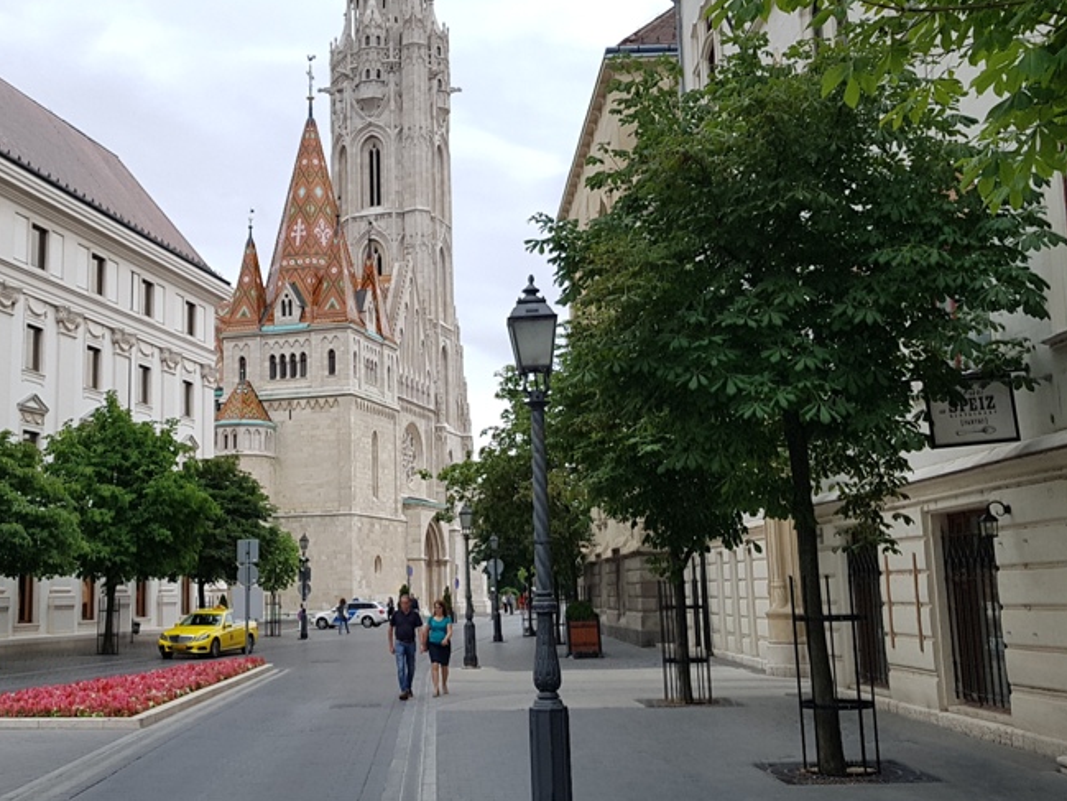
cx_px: 406
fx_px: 1264
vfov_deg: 35.1
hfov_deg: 45.4
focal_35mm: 41
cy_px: 372
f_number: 1.7
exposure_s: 1/688
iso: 50
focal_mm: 4.2
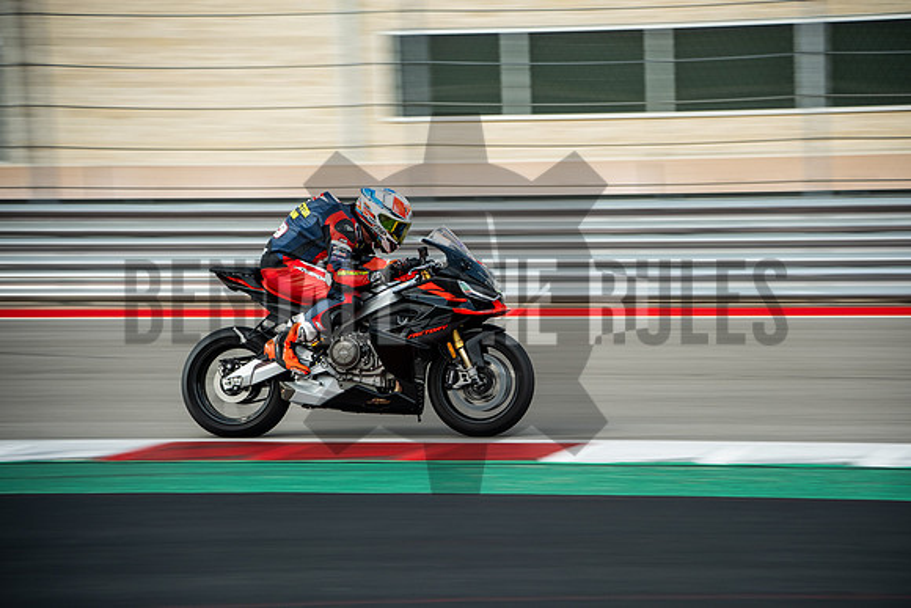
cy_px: 304
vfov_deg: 9.2
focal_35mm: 150
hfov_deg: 13.7
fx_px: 3797
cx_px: 456
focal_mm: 100
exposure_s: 1/200
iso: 160
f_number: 4.5
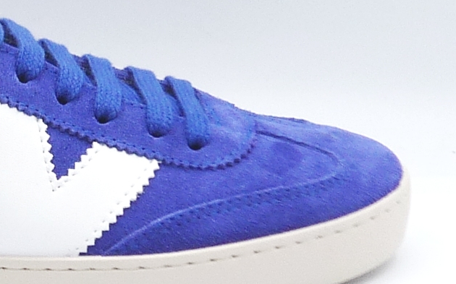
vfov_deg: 9.9
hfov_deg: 15.4
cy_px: 180
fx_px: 1640
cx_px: -40
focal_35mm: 132
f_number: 4
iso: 100
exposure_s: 1/250
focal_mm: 4.9
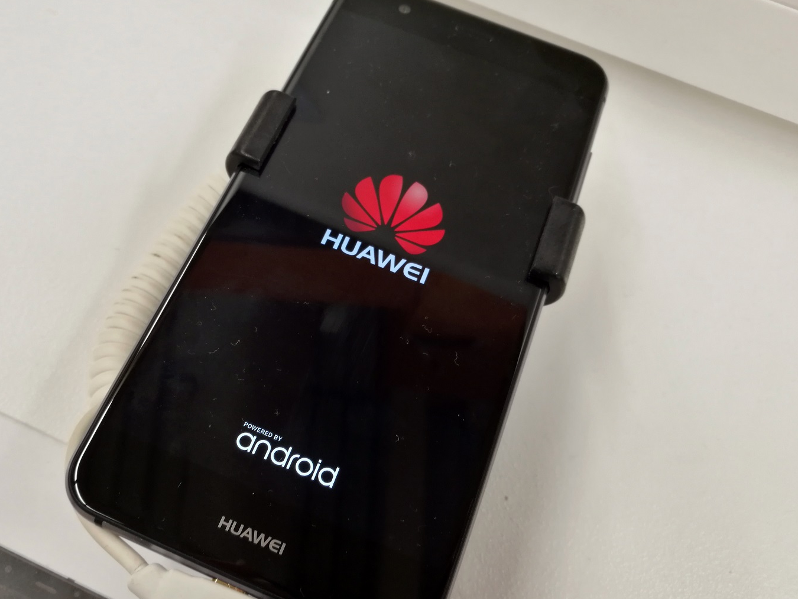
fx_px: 738
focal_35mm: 32
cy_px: 303
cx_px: 328
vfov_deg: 44.2
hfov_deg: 56.5
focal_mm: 4.5
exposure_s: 1/33.3
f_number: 2.2
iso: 200
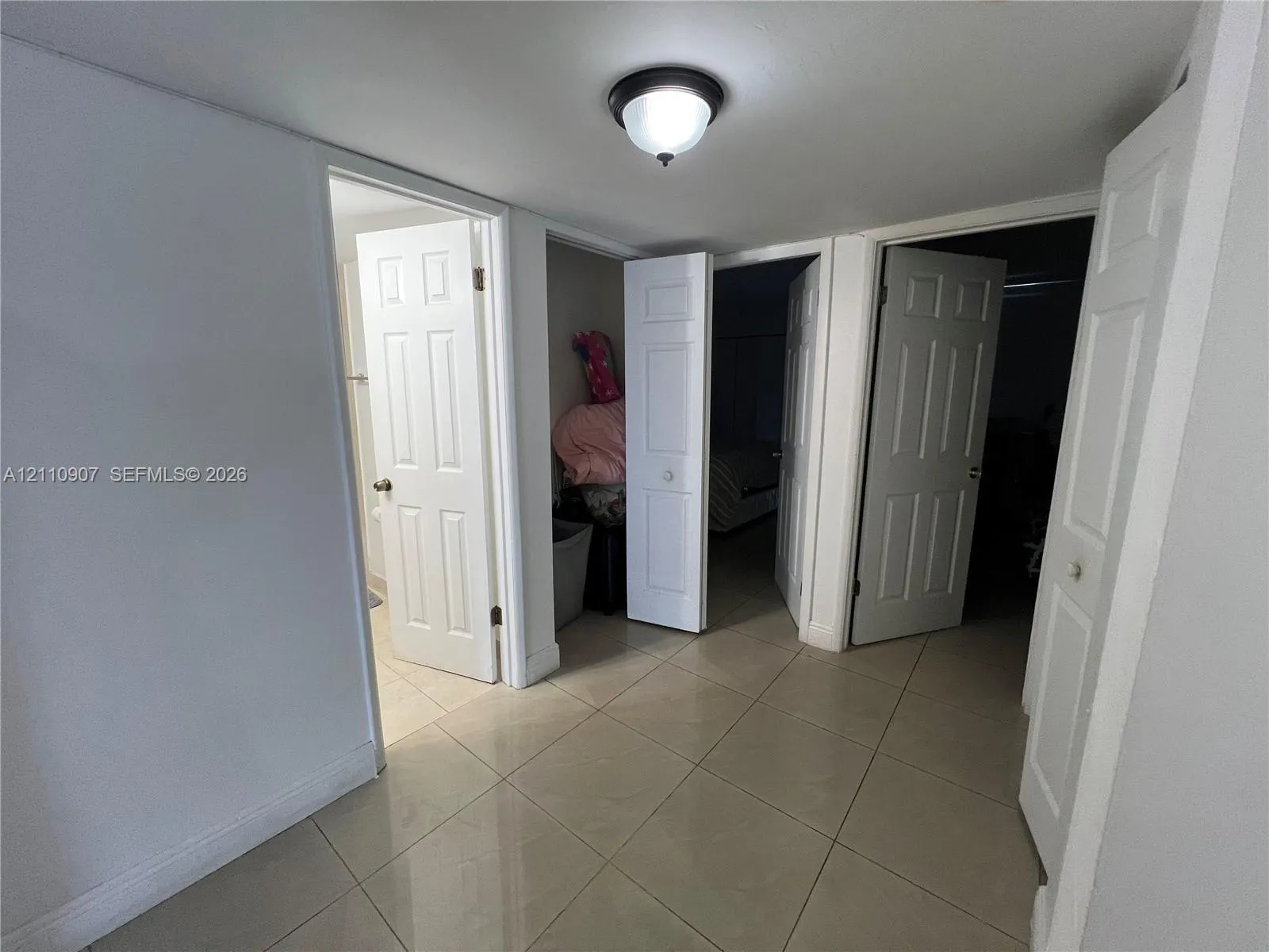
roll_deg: -0.6
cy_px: 476
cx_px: 634
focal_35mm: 13
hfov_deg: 106.2
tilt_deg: -10.8
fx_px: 477
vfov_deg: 89.9
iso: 160
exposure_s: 1/120
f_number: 1.8
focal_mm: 1.57
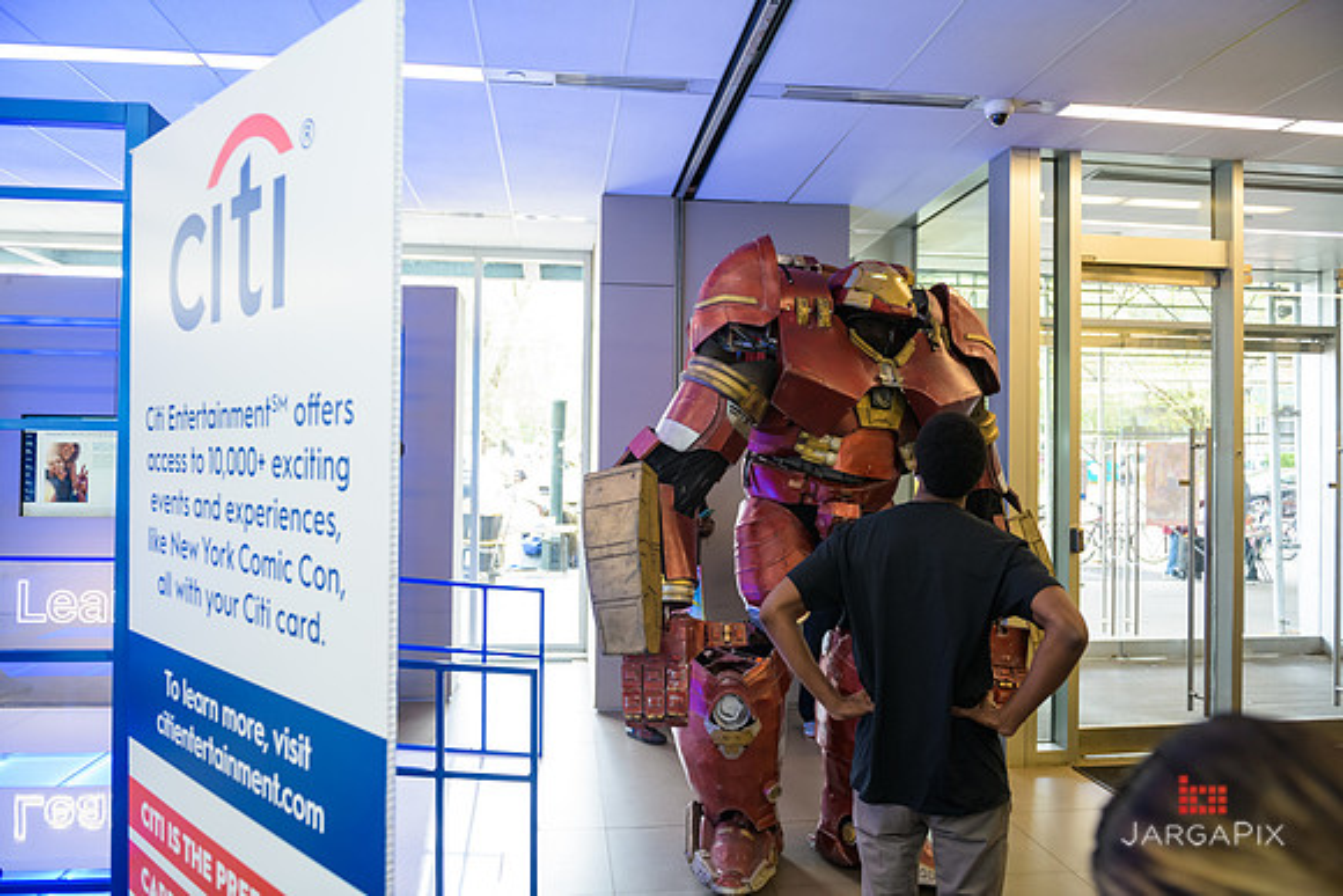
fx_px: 896
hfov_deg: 73.7
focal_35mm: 24
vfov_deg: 53.2
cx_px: 672
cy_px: 448
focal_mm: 24
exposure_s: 1/125
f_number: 3.2
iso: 800
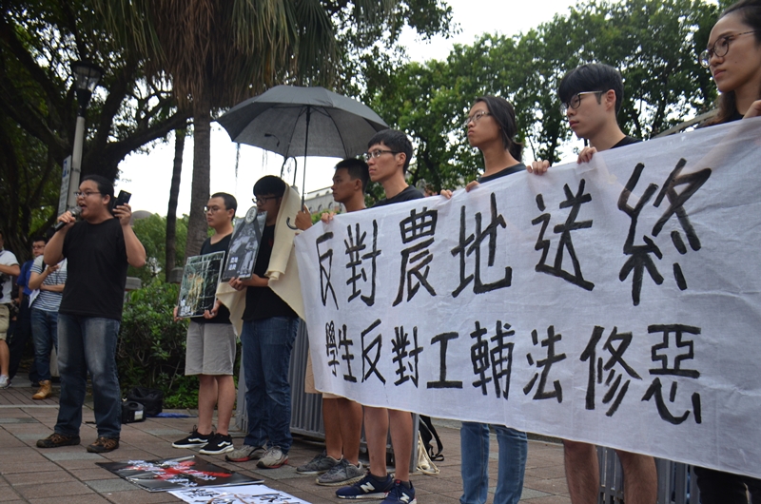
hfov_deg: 57.3
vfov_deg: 39.8
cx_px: 380
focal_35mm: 33
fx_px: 696
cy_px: 252
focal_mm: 22
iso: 500
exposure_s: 1/1250
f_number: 3.5
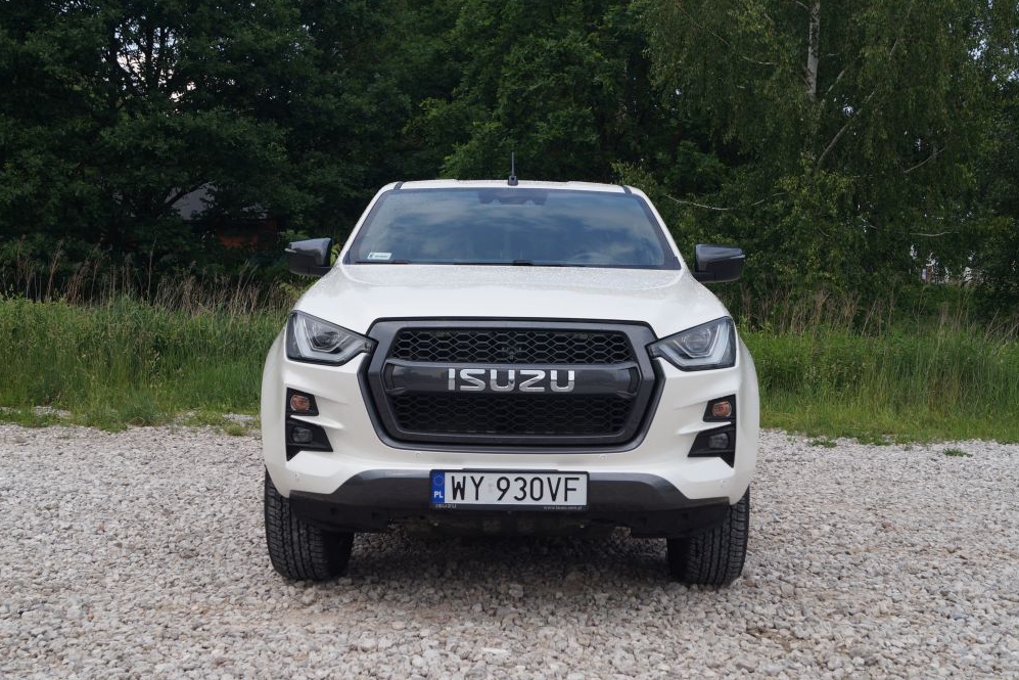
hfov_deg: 48.5
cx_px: 502
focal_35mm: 40
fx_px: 1132
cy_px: 335
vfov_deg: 33.4
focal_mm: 26
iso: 100
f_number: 7.1
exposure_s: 1/160
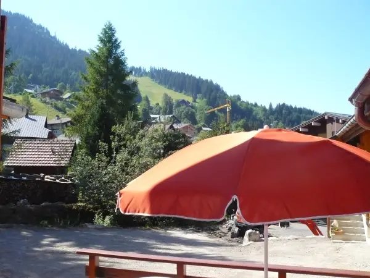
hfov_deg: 52.6
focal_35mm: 35
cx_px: 185
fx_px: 374
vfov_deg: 40.7
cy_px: 139
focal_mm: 5.8
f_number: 8
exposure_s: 1/400
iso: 400
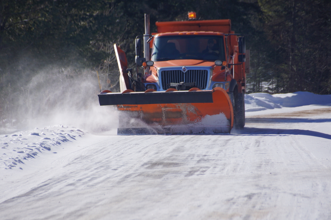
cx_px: 166
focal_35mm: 315
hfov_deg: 6.5
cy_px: 110
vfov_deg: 4.4
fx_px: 2895
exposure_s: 1/400
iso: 160
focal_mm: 210
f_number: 6.3
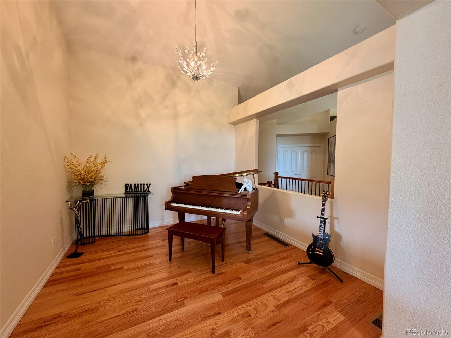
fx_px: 182
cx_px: 226
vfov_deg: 85.7
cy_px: 169
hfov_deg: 102.1
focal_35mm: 14
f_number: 2.2
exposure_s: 1/60
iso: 250
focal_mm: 2.22
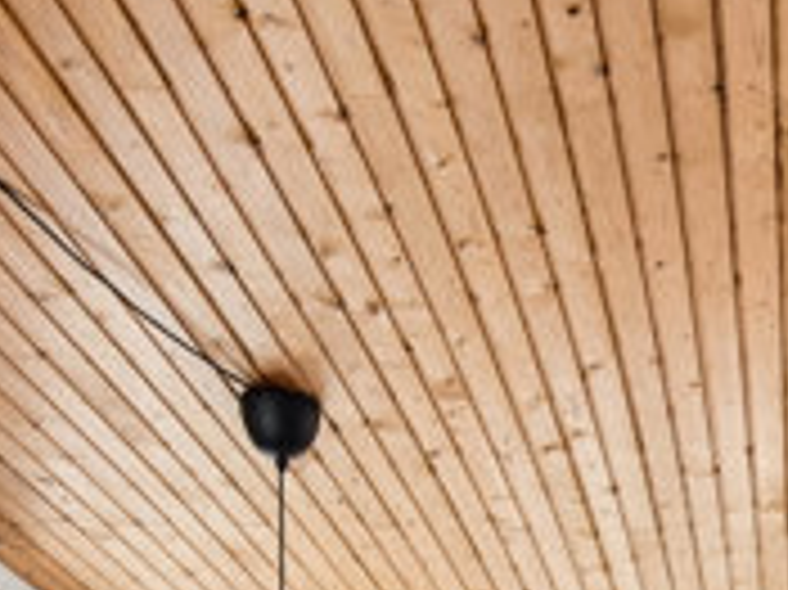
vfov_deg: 14.1
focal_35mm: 88
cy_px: 1173
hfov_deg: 21.1
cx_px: 883
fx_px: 2002
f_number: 5
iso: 400
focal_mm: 20
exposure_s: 1/160
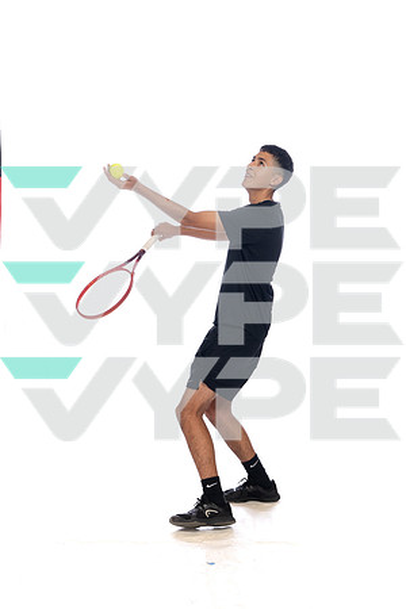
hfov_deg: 27.0
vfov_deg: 39.6
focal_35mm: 50
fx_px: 846
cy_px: 304
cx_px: 203
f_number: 7.1
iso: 800
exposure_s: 1/250
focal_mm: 50
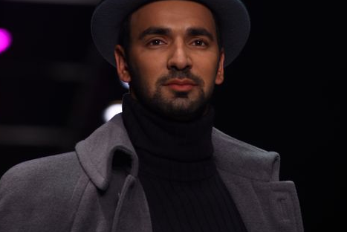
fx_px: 2884
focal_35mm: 299
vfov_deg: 4.6
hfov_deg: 6.9
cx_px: 166
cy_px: 87
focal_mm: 200
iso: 400
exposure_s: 1/160
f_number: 5.6
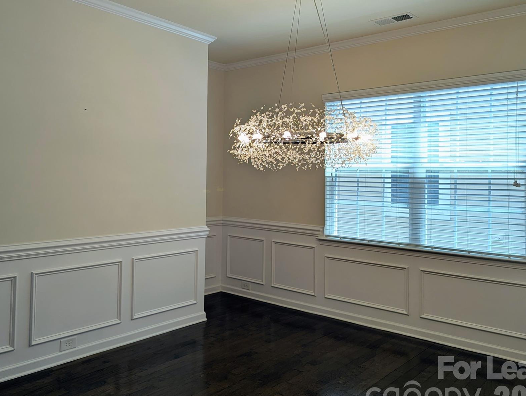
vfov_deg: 45.4
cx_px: 226
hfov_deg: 58.0
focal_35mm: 31
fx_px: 472
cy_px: 166
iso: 42
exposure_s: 1/120
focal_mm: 6.81
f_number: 1.85
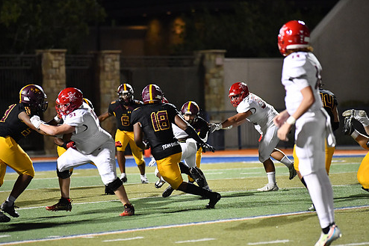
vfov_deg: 5.8
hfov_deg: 8.8
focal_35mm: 235
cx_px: 180
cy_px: 139
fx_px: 2408
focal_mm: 200
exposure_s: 1/1250
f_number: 2.8
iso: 7200
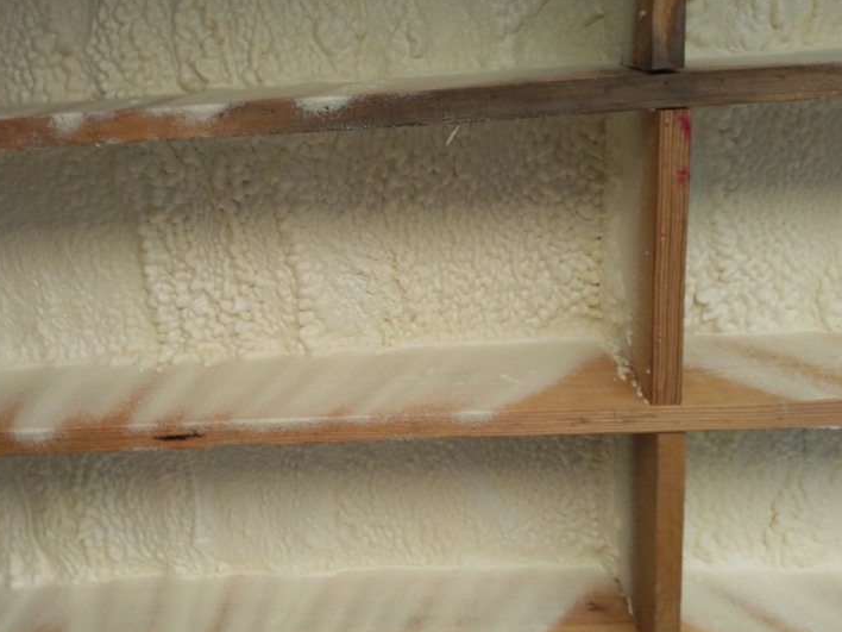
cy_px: 348
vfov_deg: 53.0
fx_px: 632
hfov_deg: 67.2
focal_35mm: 26
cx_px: 381
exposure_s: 1/176
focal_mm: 3.54
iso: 100
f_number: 2
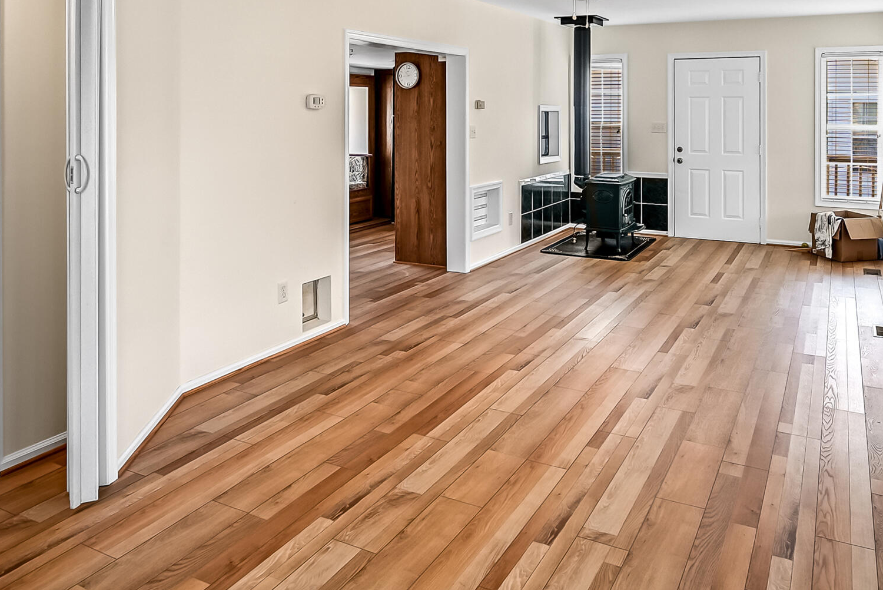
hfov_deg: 65.4
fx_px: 687
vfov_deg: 44.9
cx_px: 456
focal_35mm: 28
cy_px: 149
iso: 250
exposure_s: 1/25
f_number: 8
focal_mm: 14
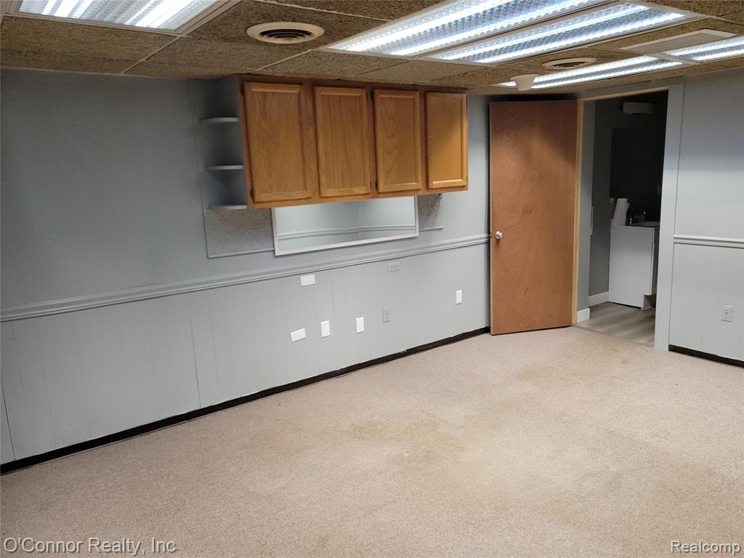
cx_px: 372
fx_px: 559
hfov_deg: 67.3
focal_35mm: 26
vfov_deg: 53.1
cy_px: 279
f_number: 1.8
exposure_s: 1/60
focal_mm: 5.4
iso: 250
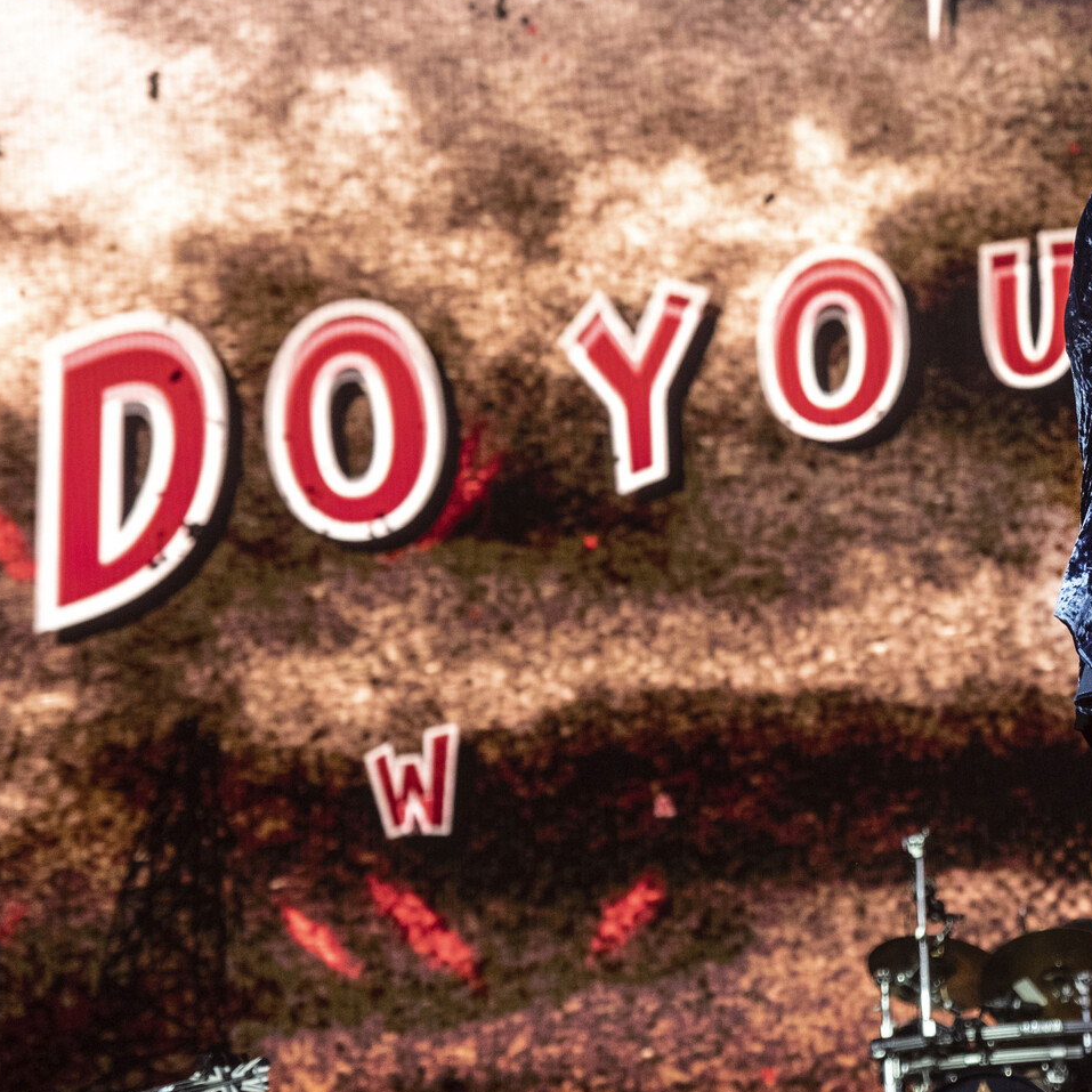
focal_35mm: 118
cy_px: 521
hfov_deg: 14.7
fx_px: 4211
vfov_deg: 14.8
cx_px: 871
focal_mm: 55
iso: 2000
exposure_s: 1/2000
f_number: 2.8
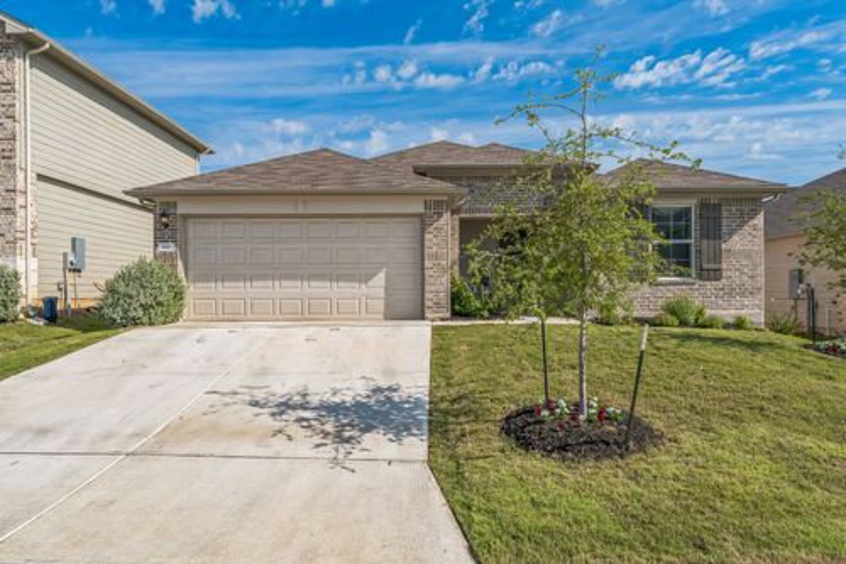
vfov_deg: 53.1
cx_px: 423
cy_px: 282
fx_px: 564
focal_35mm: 24
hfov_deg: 73.8
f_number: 9
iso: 100
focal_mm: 24
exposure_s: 1/320
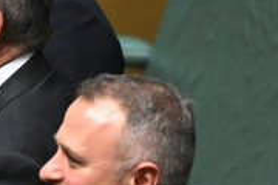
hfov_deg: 1.3
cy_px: 139
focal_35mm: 1604
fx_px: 12385
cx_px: -249
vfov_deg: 0.9
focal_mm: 320
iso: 6400
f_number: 5
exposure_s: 1/320
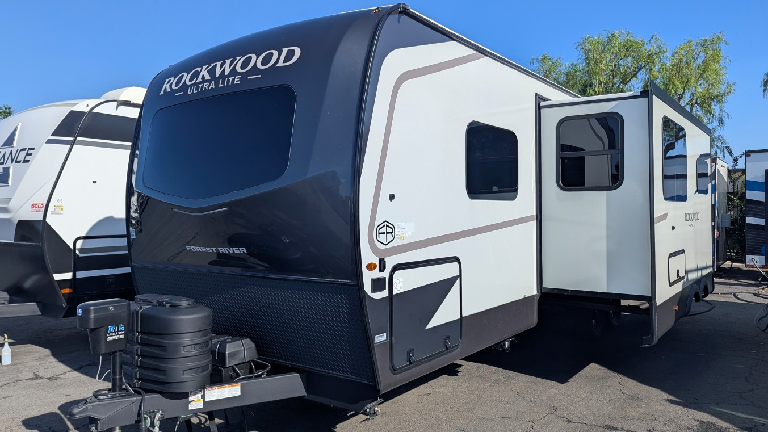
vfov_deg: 42.9
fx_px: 550
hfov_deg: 69.9
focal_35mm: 27
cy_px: 224
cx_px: 378
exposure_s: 1/2899
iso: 47
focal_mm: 6.81
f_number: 1.85
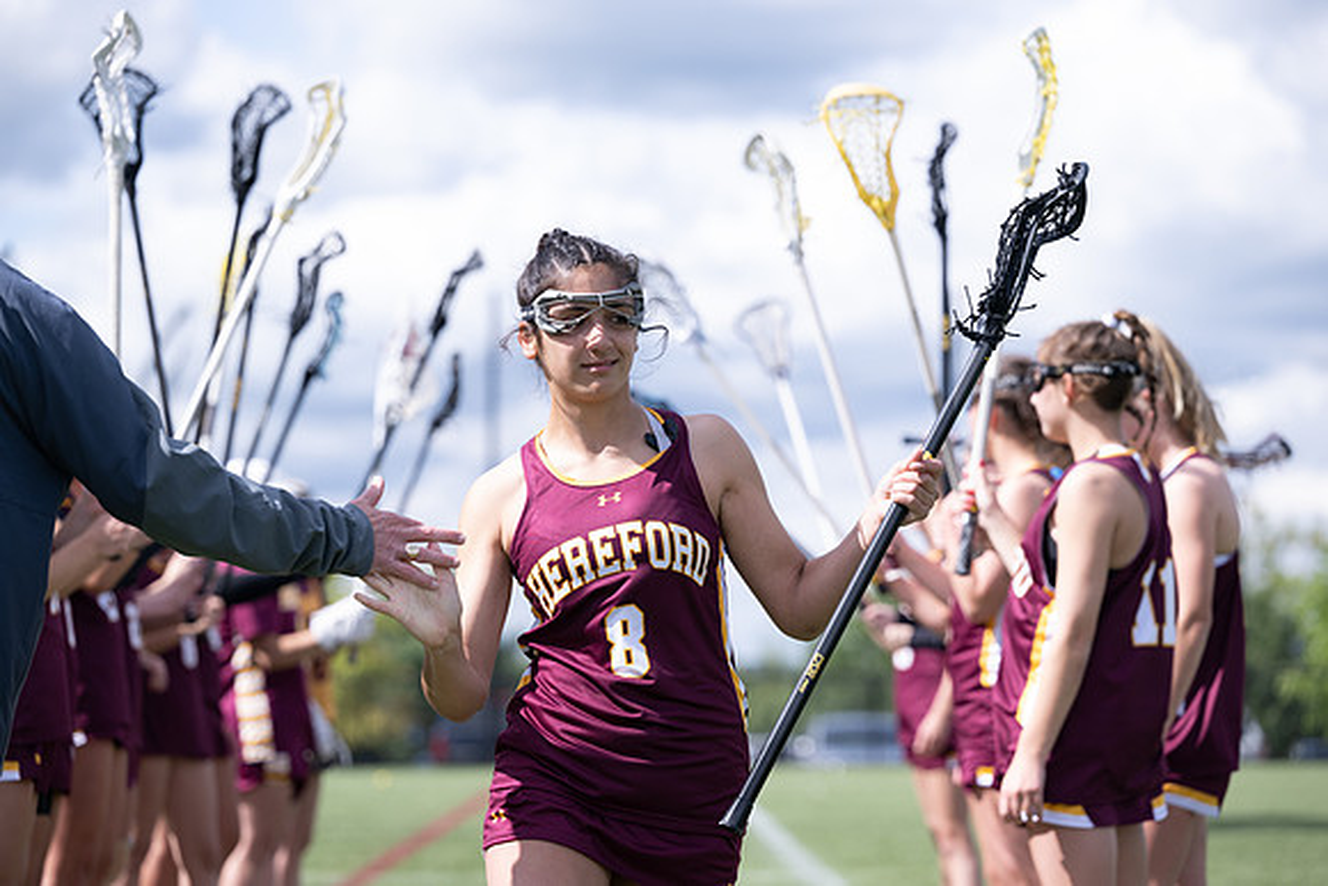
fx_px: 4427
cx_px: 664
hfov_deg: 17.1
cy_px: 443
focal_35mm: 120
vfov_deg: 11.4
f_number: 3.5
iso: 280
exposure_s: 1/2000
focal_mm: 120
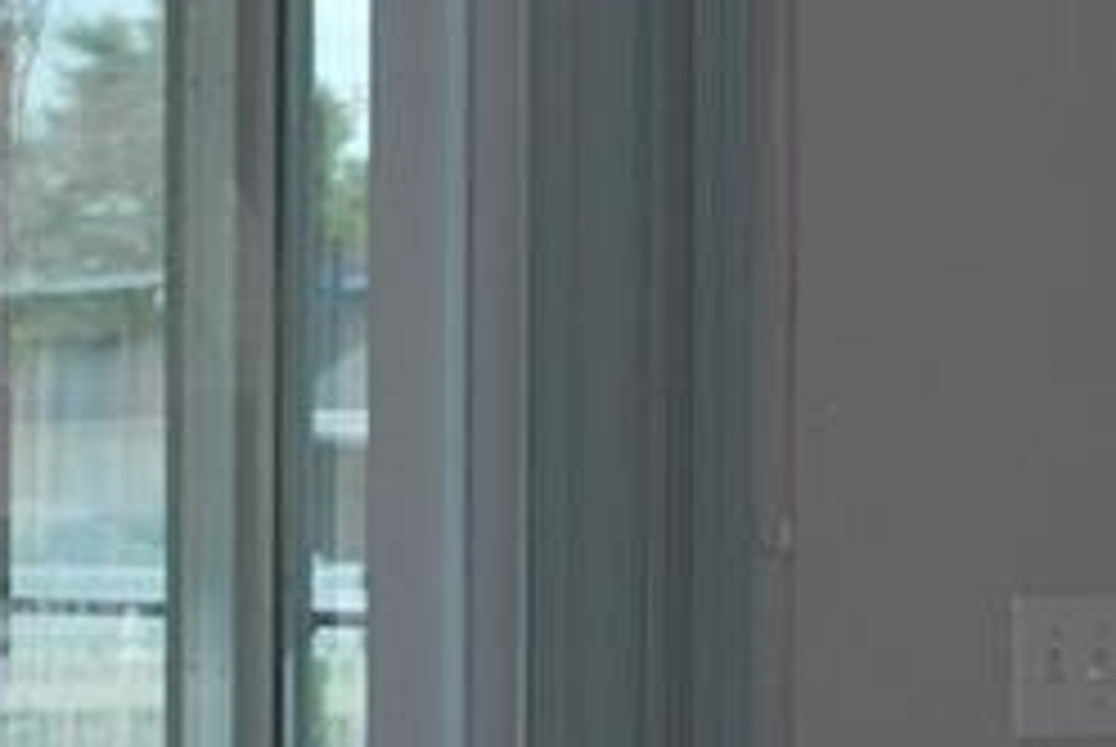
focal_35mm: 232
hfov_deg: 8.9
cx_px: 513
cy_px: 536
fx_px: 7200
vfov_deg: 5.9
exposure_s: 1/125
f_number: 4.2
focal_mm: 24
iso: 200
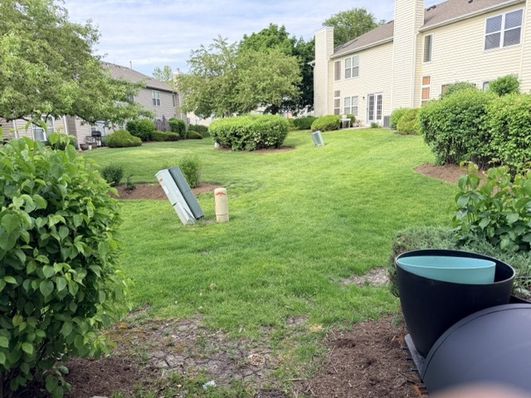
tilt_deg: -10.8
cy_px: 199
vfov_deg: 56.8
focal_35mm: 24
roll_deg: +2.5
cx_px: 266
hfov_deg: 71.6
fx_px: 368
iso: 100
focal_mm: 6.76
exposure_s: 1/1174
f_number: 1.78
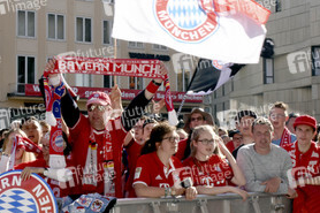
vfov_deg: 17.5
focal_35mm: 78
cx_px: 102
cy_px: 89
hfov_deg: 25.8
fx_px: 693
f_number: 22
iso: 800
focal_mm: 32
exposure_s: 1/160
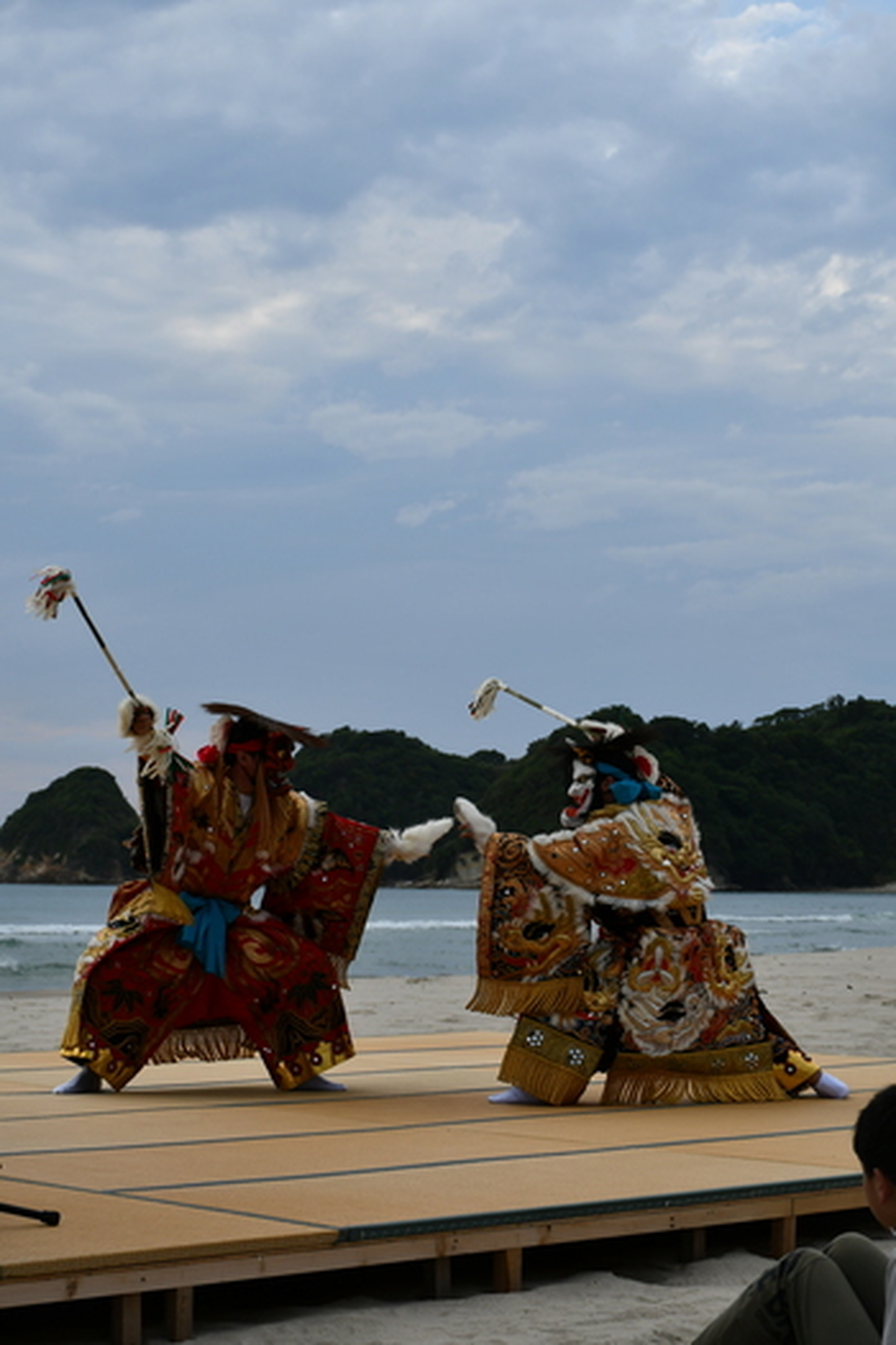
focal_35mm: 67
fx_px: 2501
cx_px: 448
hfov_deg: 20.3
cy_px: 672
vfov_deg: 30.1
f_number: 8
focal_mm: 45
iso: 180
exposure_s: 1/250
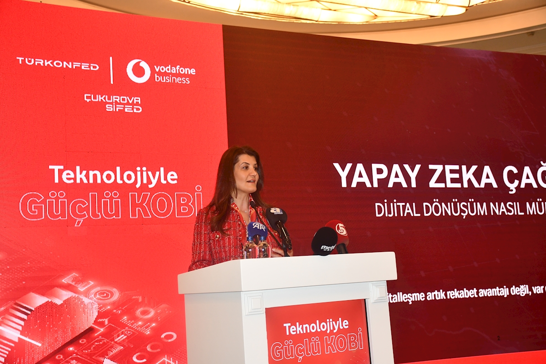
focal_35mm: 48
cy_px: 182
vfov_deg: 28.1
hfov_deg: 41.1
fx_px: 728
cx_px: 273
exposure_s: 1/60
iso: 1000
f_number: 4
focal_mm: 32
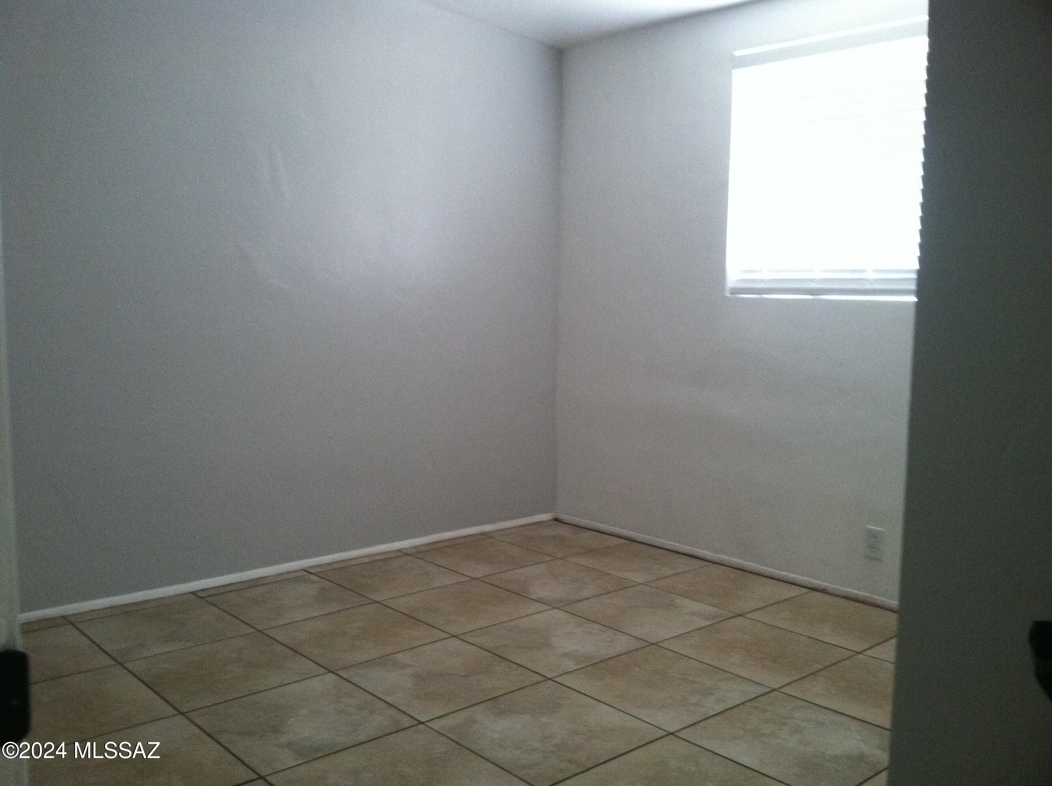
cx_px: 526
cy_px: 393
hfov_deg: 52.7
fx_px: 1062
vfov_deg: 40.6
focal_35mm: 35
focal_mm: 3.85
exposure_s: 1/15
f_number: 2.8
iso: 250
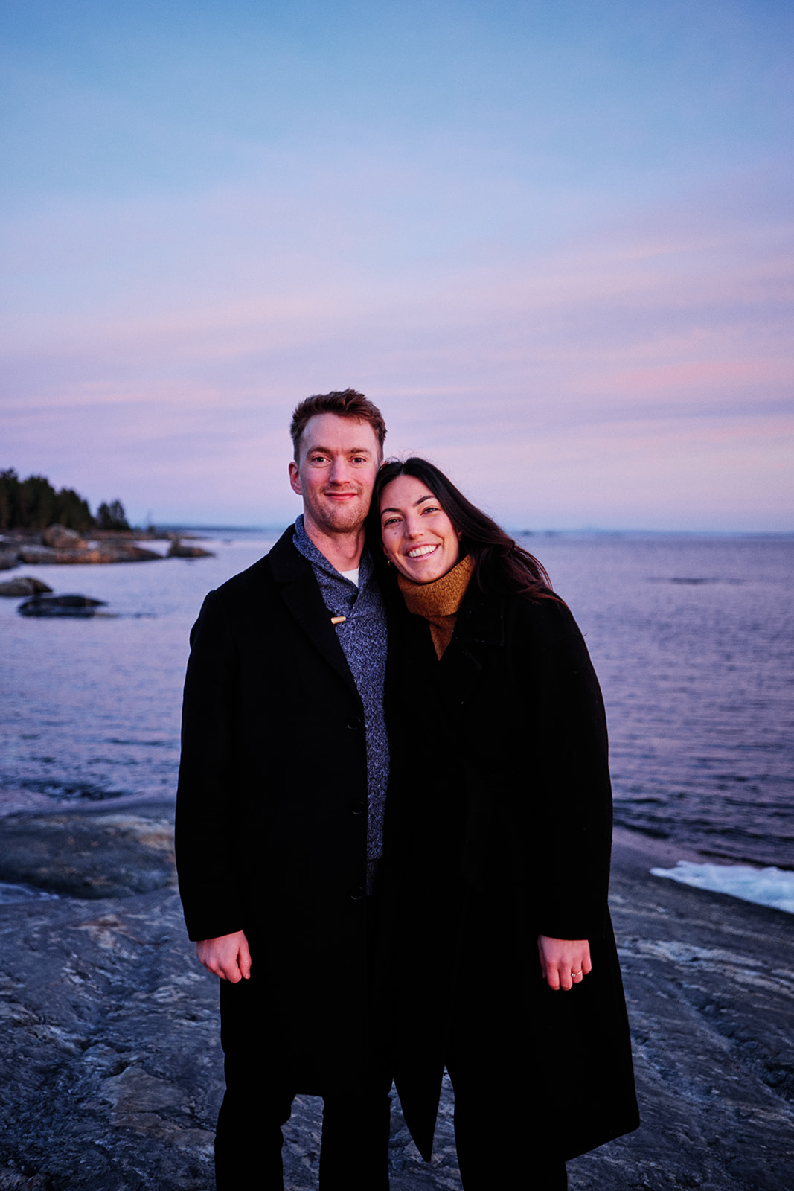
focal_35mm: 35
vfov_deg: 54.4
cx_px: 397
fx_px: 1158
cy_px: 596
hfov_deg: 37.9
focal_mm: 23
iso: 125
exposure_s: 1/150
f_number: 1.4
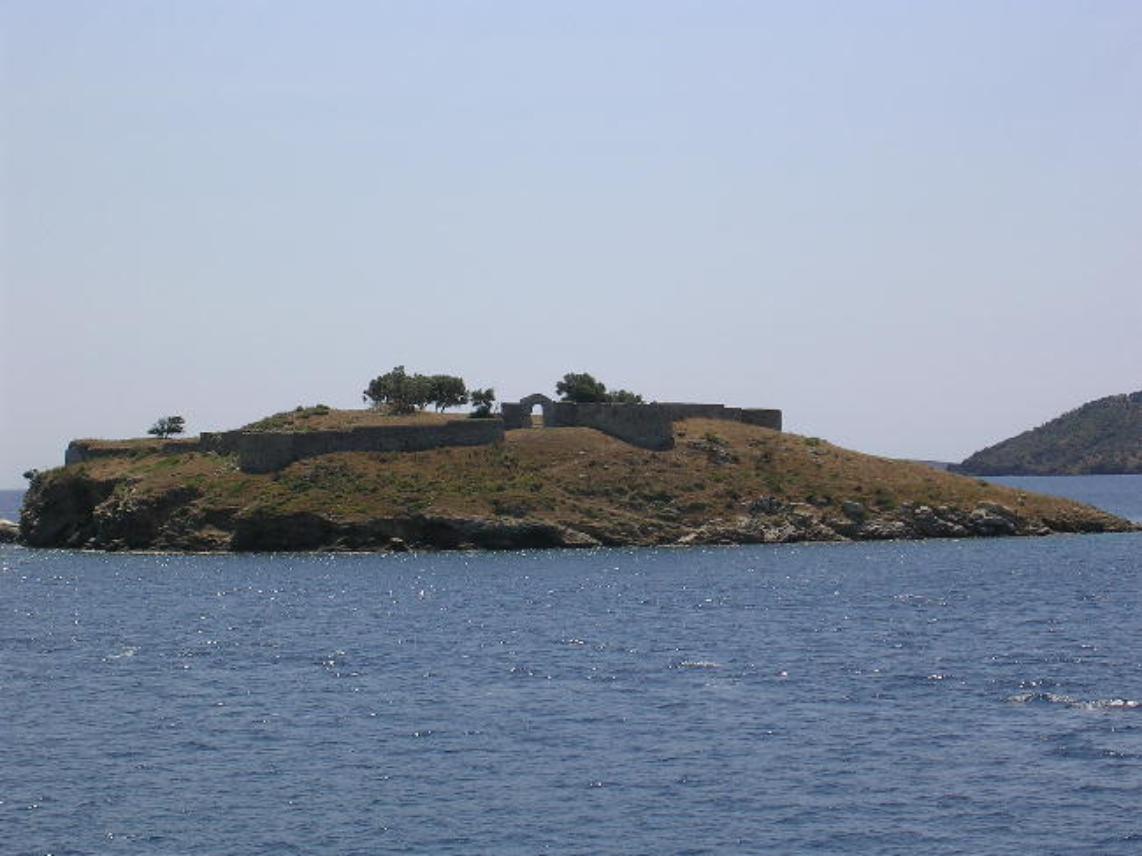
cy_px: 428
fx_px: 3001
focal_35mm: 91
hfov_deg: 21.5
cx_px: 571
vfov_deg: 16.2
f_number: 4.2
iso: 50
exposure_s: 1/986
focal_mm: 13.7
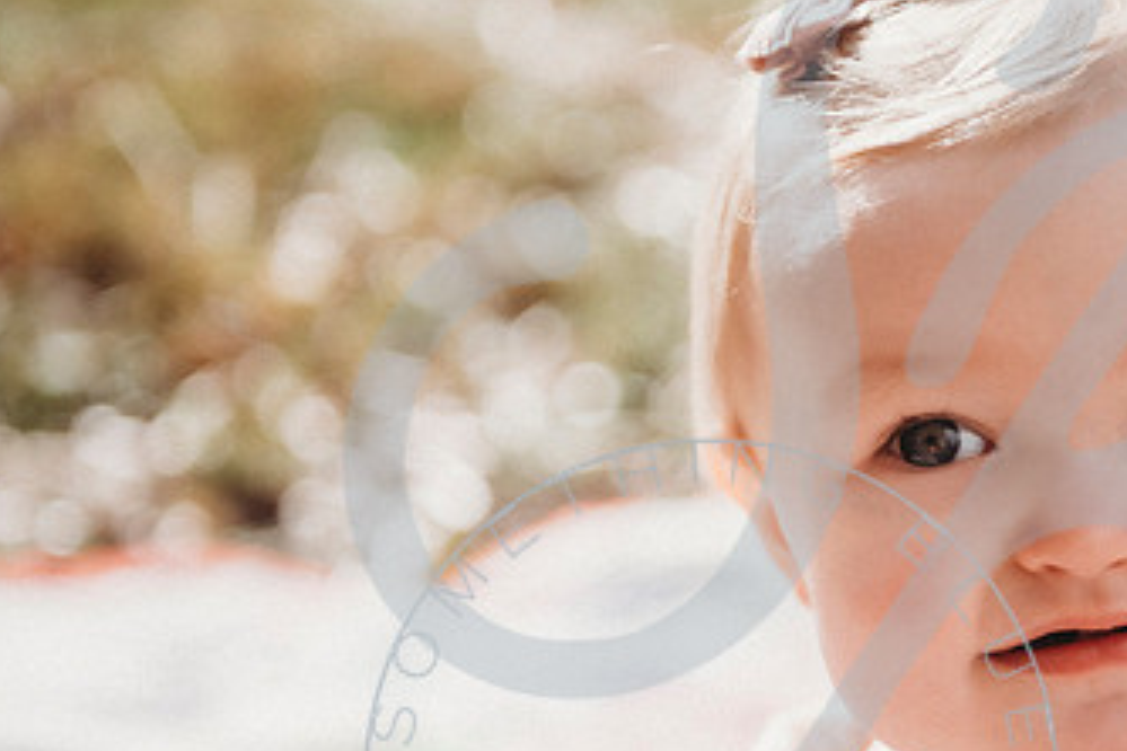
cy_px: 502
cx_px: 880
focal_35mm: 101
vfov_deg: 13.5
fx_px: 3162
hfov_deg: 20.0
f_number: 2.8
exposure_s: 1/1250
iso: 100
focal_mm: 58
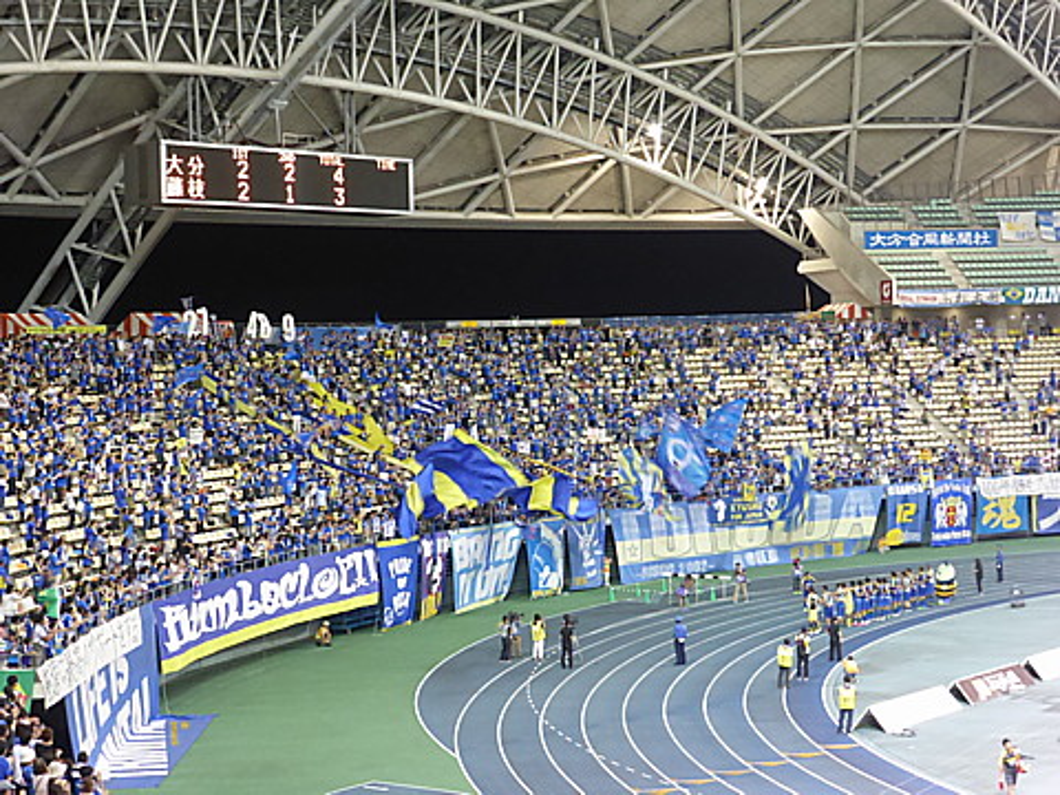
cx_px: 530
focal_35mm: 70
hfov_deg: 27.8
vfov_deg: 21.0
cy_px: 398
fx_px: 2144
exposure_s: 1/15
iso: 800
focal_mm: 12.5
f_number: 5
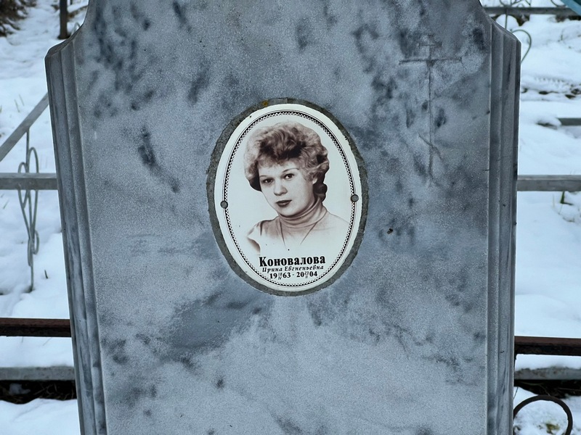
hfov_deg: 25.3
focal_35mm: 77
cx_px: 290
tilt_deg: -18.8
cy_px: 218
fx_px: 1292
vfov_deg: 19.1
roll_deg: -0.3
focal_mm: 9
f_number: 2.8
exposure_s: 1/86
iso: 200
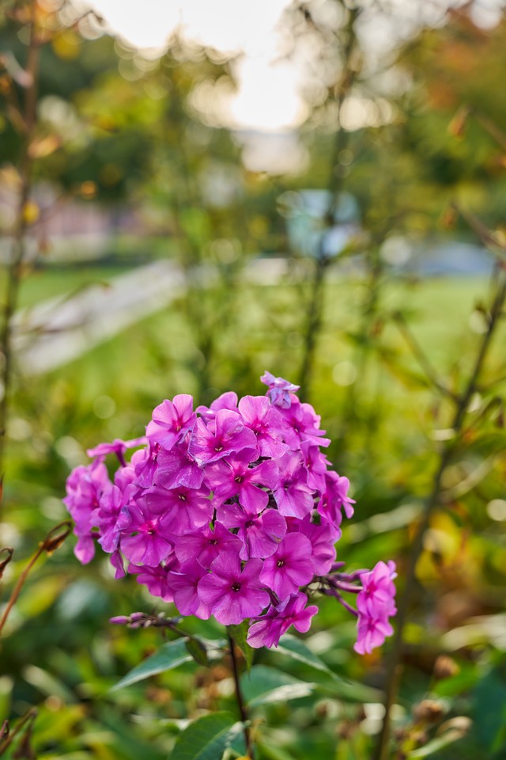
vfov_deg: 33.4
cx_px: 253
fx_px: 1265
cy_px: 380
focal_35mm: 60
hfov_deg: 22.6
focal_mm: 60
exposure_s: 1/100
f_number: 5.6
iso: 100
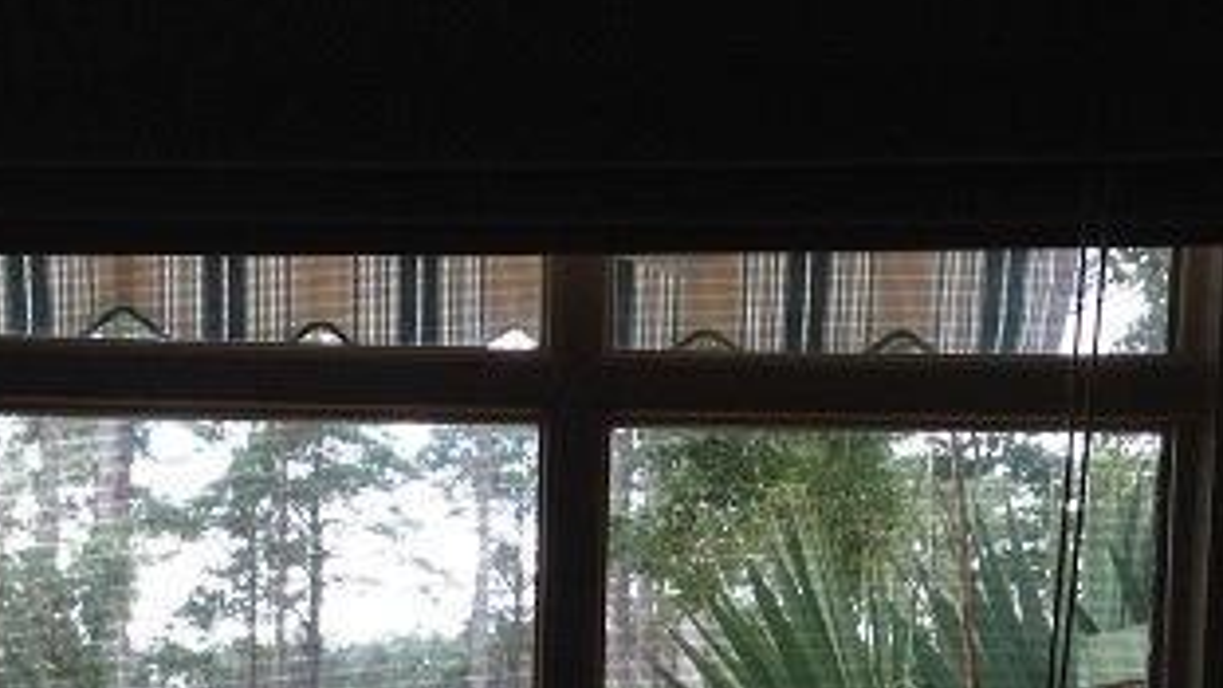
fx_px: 2400
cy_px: 912
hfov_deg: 28.5
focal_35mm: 74
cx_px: 507
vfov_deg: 15.5
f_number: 2.4
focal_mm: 4.12
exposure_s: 1/120
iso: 64
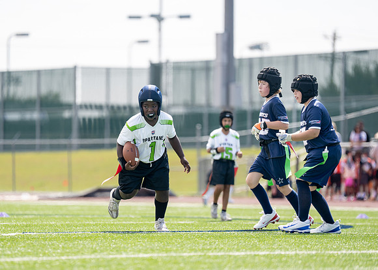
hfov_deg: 8.1
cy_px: 144
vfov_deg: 5.8
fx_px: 2670
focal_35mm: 249
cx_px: 161
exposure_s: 1/3200
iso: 200
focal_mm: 200
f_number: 2.8
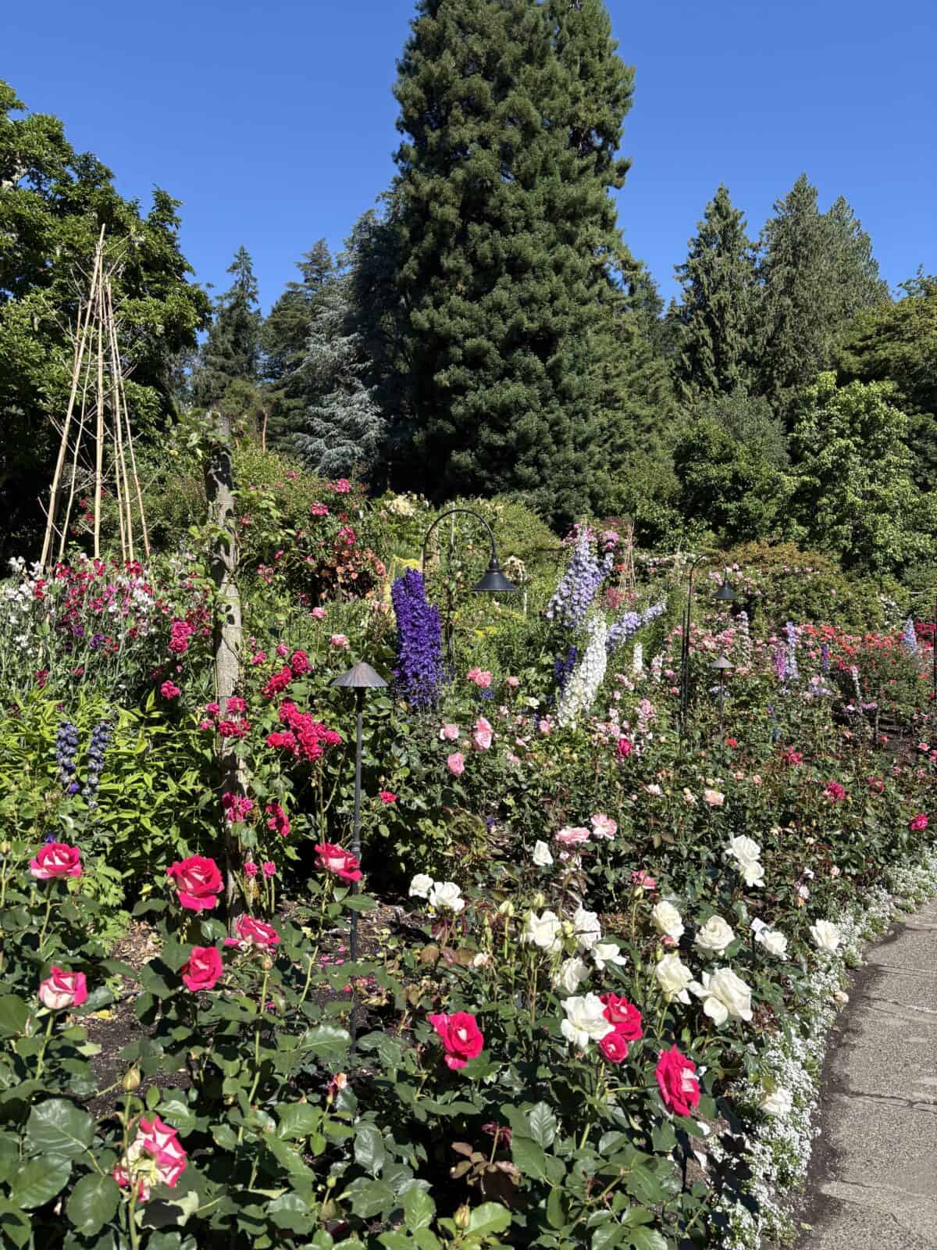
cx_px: 468
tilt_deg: -0.6
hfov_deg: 53.1
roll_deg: +1.3
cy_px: 625
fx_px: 938
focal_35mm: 26
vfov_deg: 67.3
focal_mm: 5.96
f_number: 1.6
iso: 50
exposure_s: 1/1751
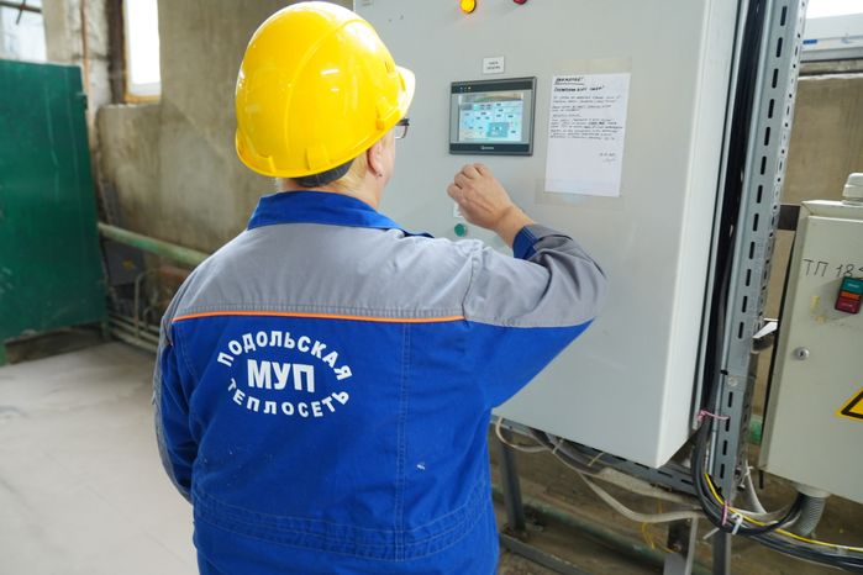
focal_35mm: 26
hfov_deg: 69.4
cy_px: 288
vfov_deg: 49.6
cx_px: 432
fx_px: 623
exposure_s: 1/20
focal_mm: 26
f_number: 4
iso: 640
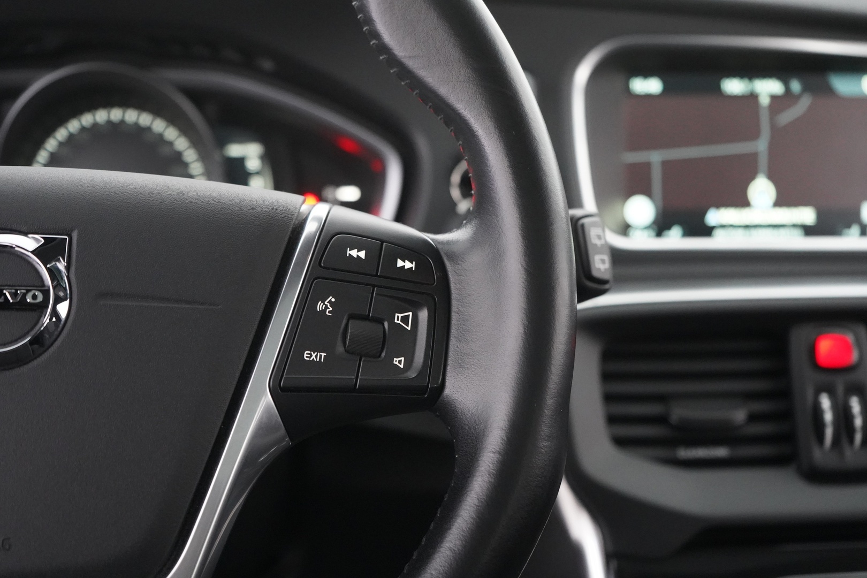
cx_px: 434
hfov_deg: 36.2
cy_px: 289
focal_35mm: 55
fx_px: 1324
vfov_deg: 24.6
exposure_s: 1/40
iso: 10000
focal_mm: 55
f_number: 5
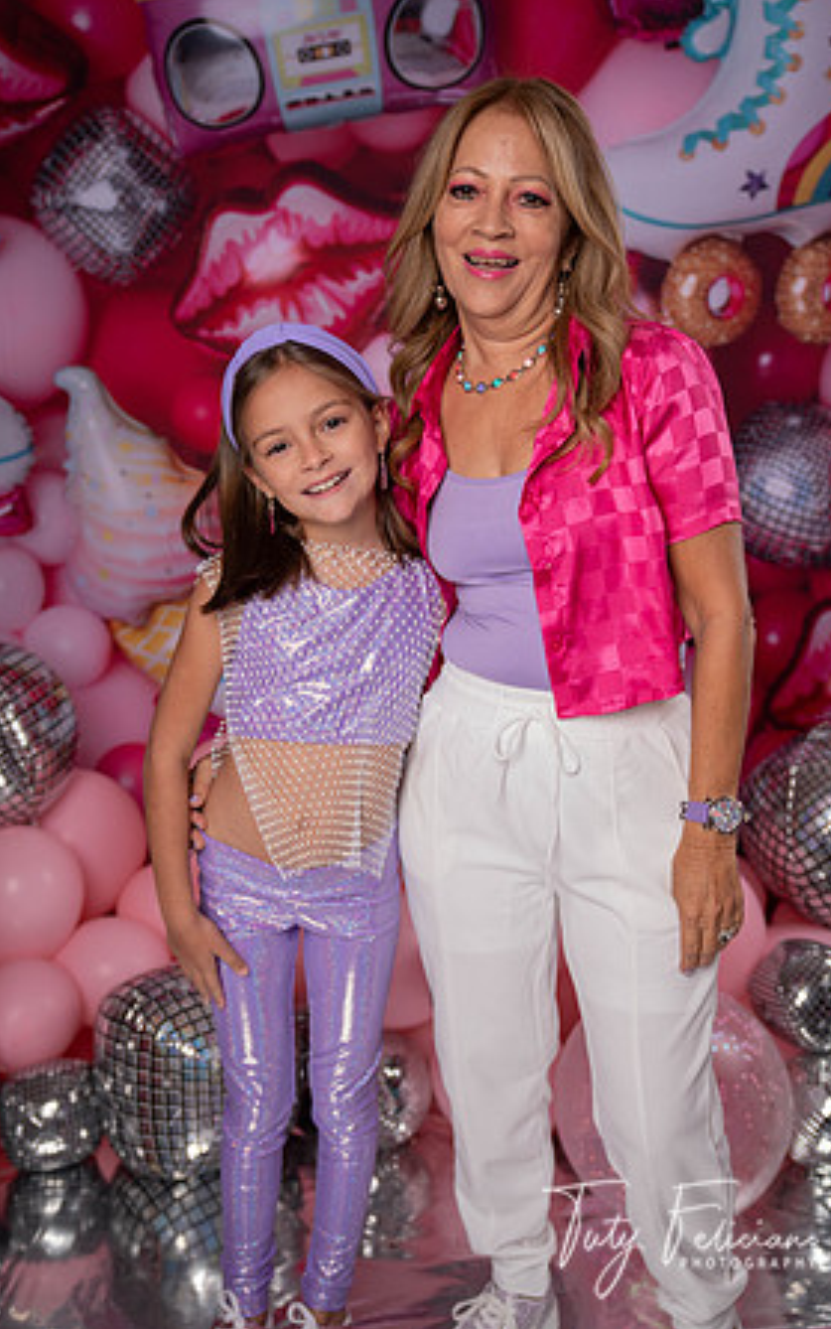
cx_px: 417
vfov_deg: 54.0
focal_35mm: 36
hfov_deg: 35.4
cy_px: 662
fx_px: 1304
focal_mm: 35
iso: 50
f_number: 3.2
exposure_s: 1/250
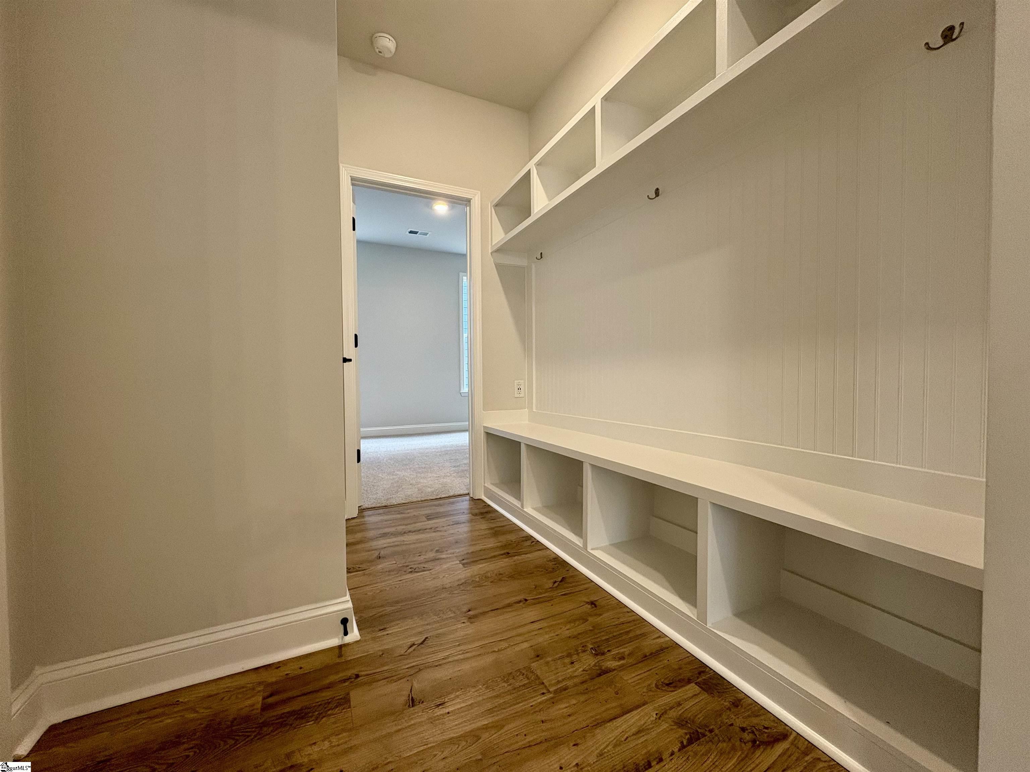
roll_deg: +0.2
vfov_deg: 85.7
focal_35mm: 14
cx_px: 515
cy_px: 386
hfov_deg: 102.1
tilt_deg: -1.4
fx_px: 417
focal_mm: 2.22
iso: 125
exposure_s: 1/60
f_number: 2.2
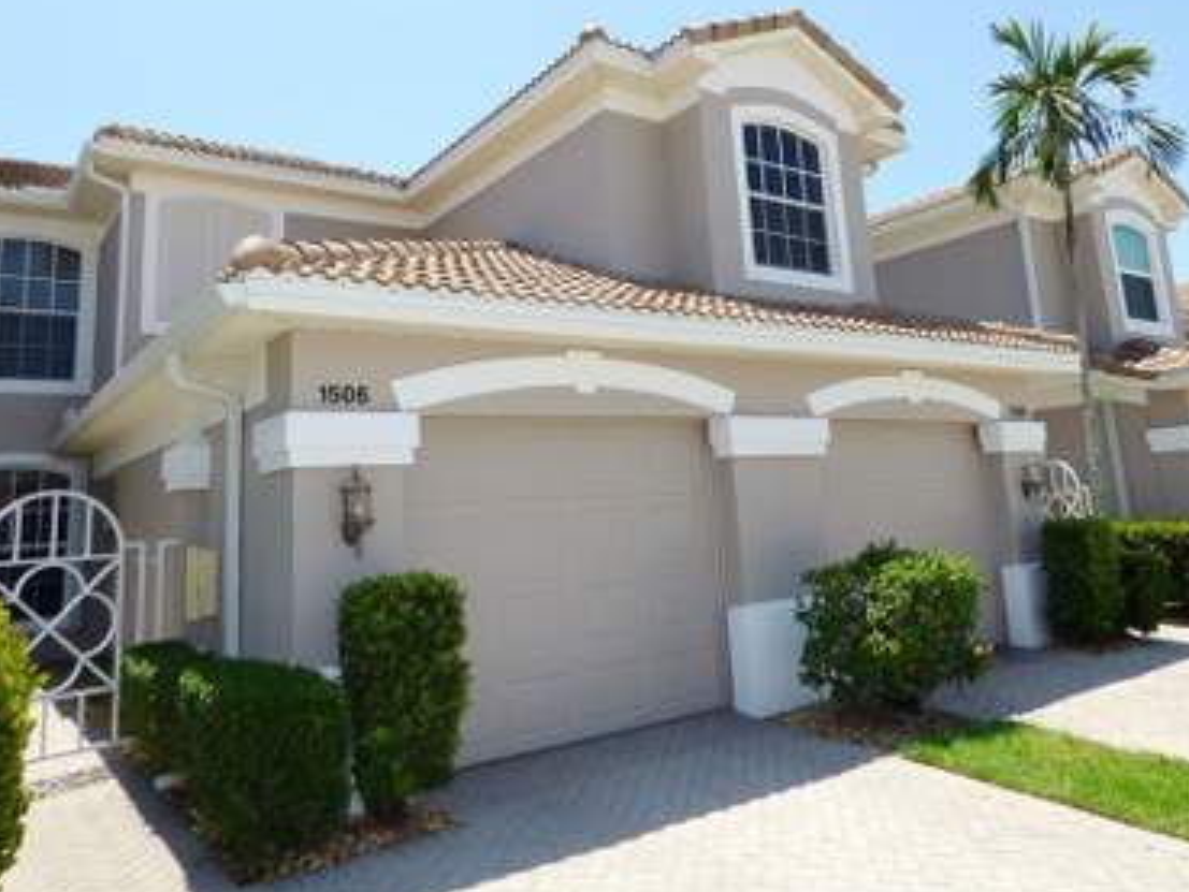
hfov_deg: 67.3
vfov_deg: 52.5
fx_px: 893
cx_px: 583
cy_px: 328
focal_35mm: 26
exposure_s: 1/1000
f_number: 3.5
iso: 100
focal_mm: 3.58
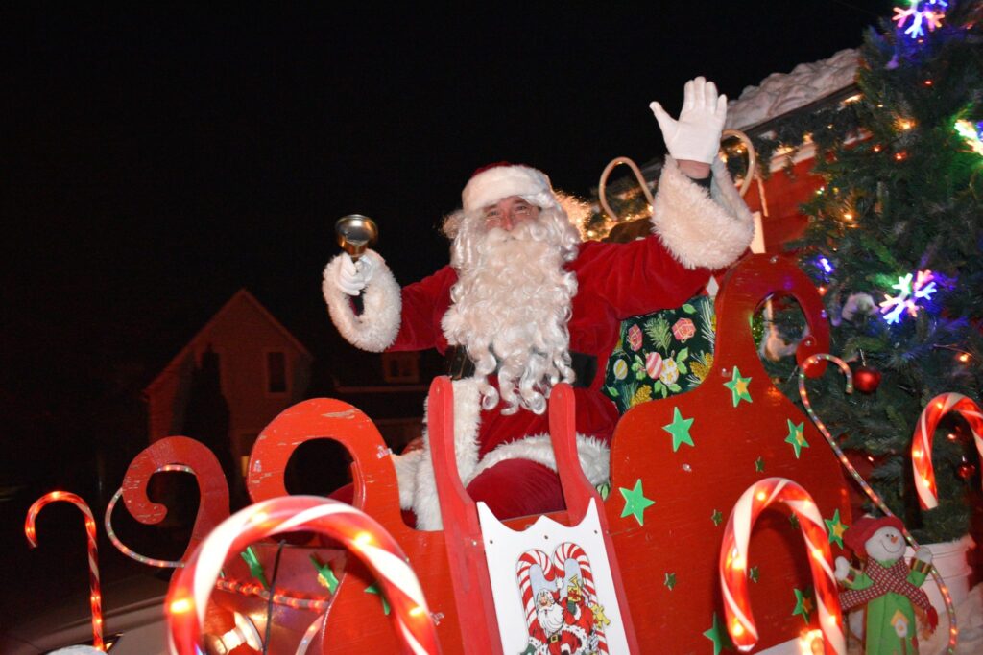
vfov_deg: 41.7
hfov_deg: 59.5
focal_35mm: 32
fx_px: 860
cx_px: 492
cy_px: 328
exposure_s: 1/60
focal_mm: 21
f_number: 3.8
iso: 6400
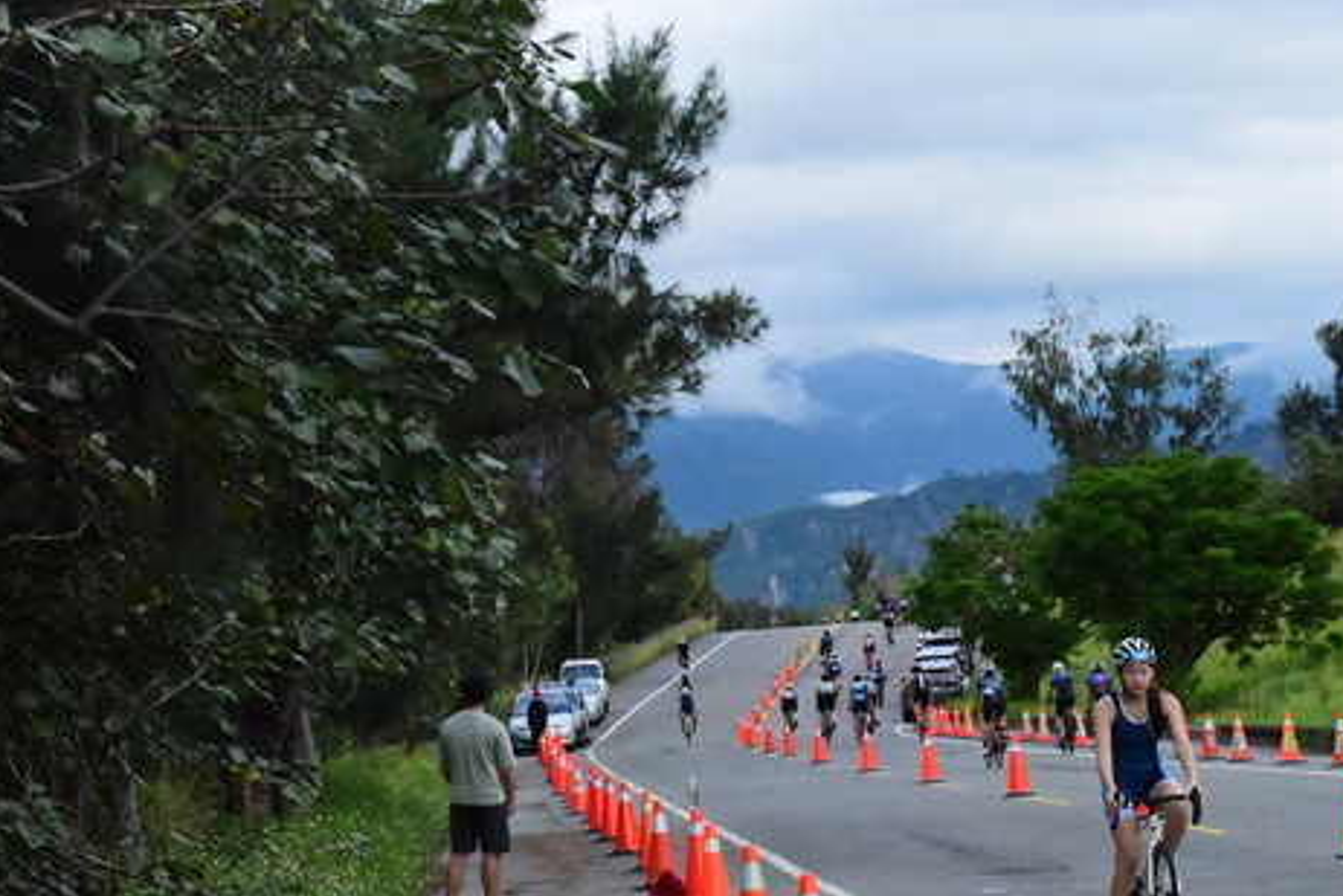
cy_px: 726
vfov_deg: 11.6
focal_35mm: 118
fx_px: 4403
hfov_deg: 17.2
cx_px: 1117
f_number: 14
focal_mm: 70
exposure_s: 1/3200
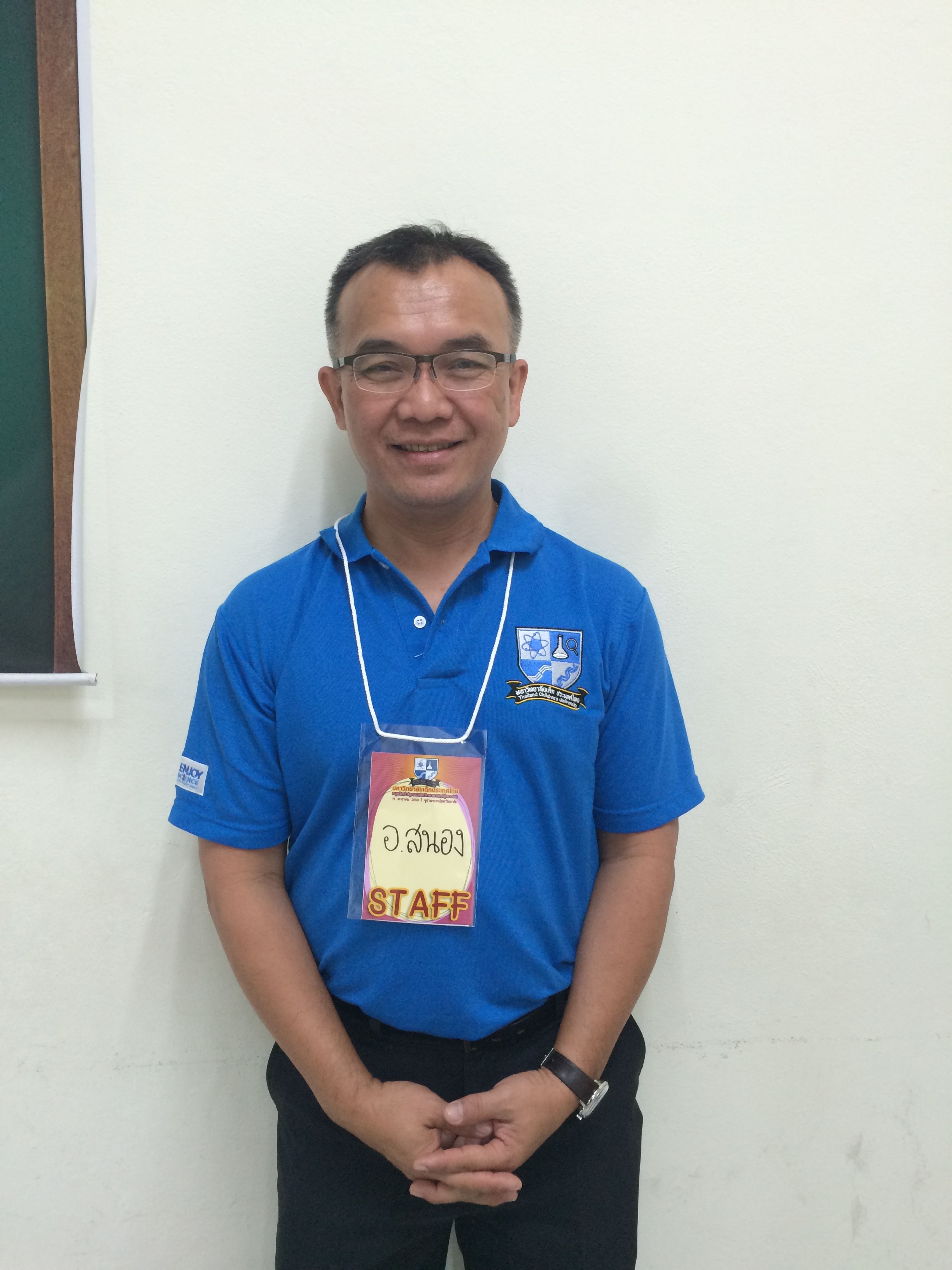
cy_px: 635
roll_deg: -0.7
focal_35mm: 29
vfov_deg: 61.7
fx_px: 1063
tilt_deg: -11.8
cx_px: 476
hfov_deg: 48.2
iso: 160
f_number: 2.2
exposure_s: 1/33
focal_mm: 4.15
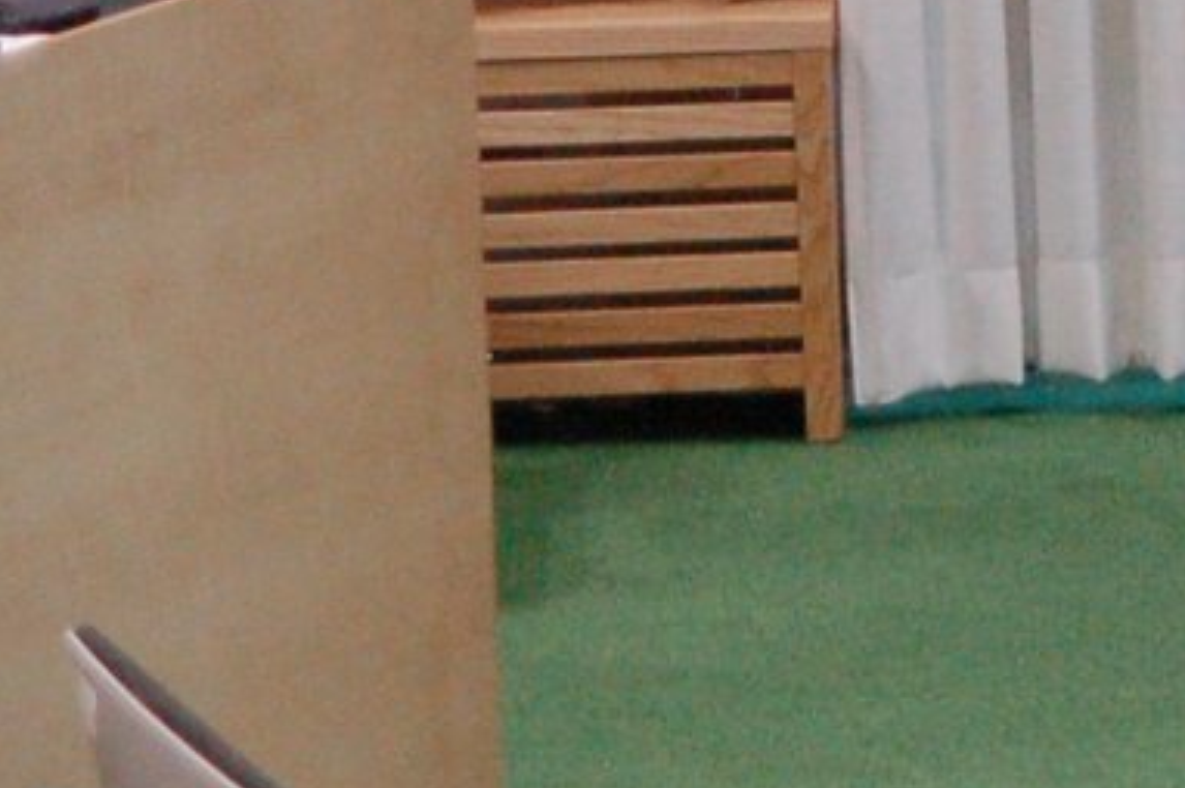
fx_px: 12925
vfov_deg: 3.5
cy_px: -363
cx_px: 2305
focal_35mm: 393
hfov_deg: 5.2
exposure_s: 1/125
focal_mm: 50
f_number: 2.8
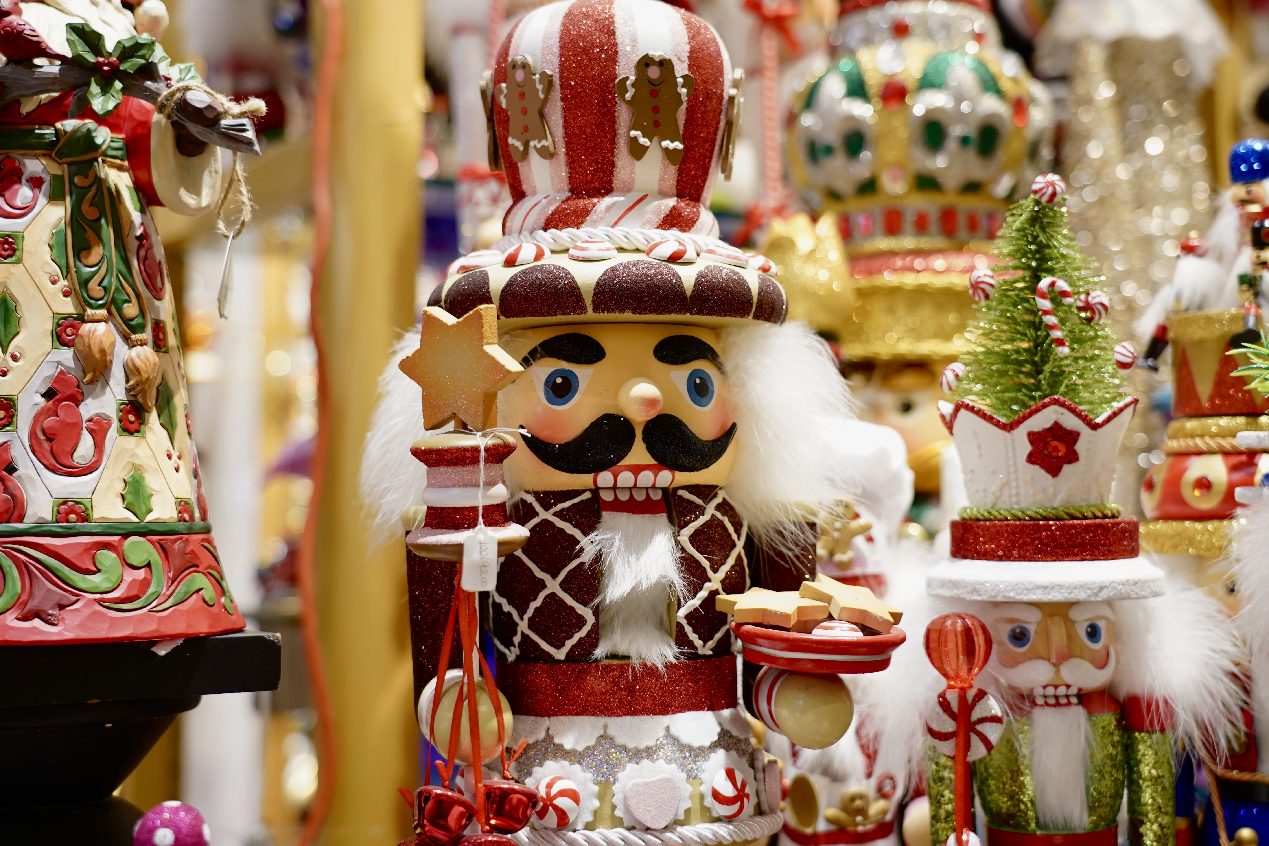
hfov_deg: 38.9
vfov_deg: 26.5
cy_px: 406
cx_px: 639
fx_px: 1798
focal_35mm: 51
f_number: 4
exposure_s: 1/50
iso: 1000
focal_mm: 49
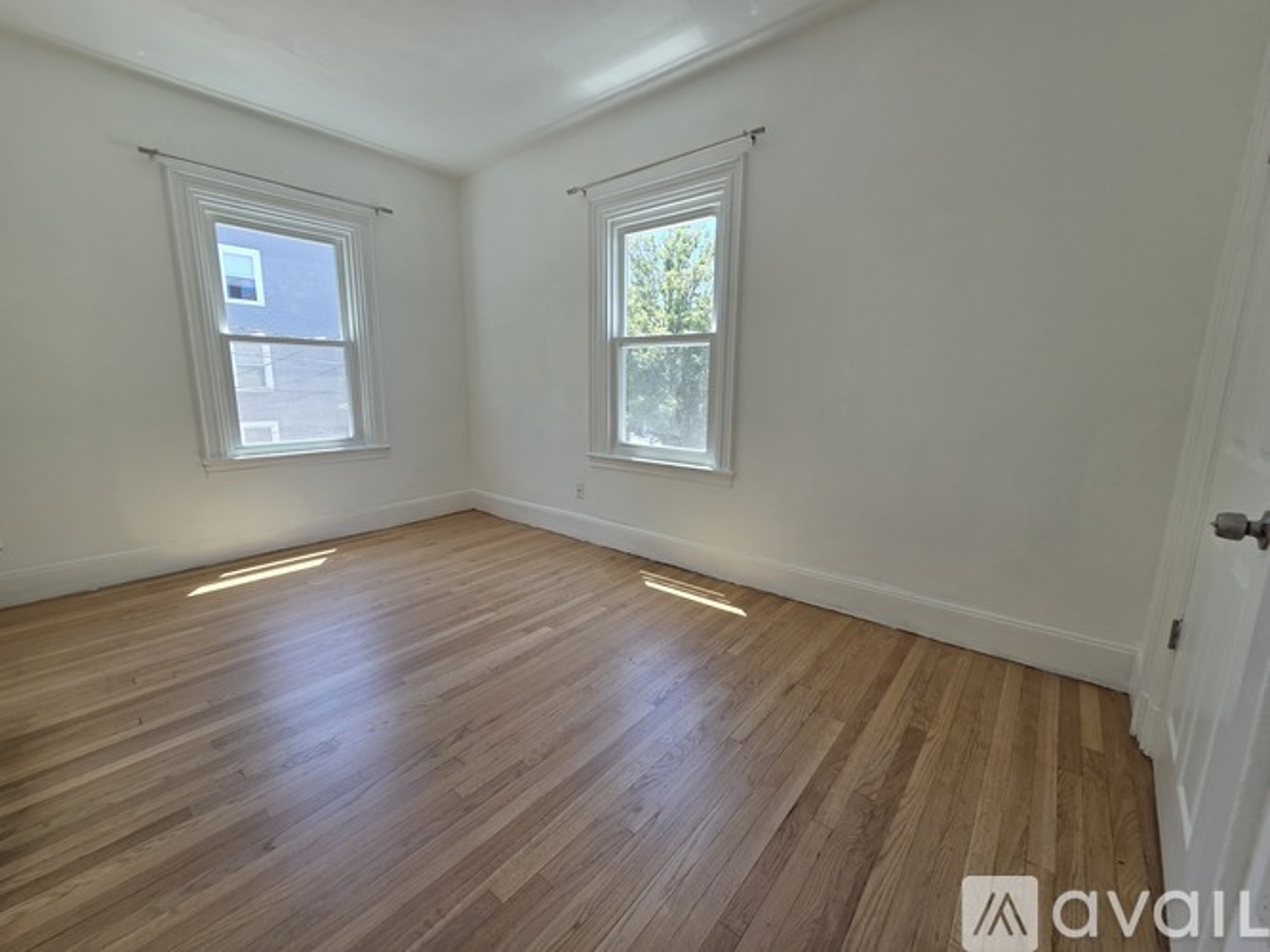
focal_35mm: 13
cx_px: 635
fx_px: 477
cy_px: 476
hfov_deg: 106.2
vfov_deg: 89.9
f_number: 2.2
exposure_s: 1/121
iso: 50
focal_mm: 2.2
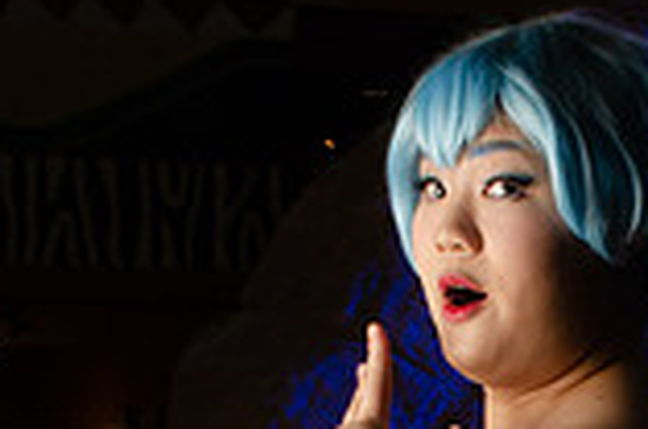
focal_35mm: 166
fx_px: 2982
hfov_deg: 12.3
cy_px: 701
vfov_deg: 8.0
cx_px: 549
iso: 200
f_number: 22
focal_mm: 30
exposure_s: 1/15
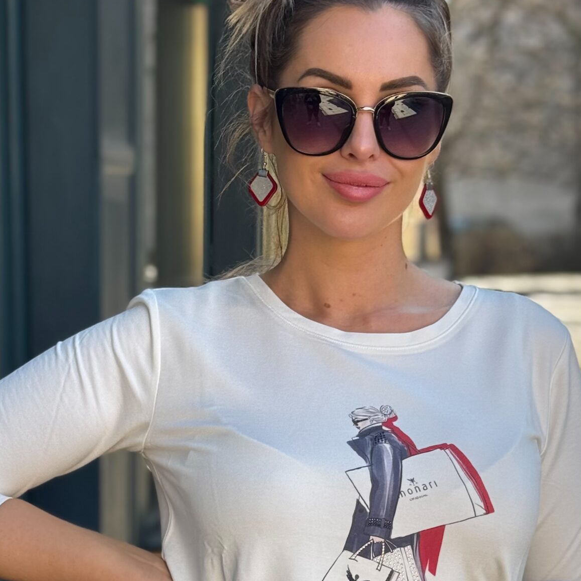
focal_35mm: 94
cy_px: 541
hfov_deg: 18.5
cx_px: 321
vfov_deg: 18.1
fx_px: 1785
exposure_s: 1/604
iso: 64
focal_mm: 6.76
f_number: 1.78
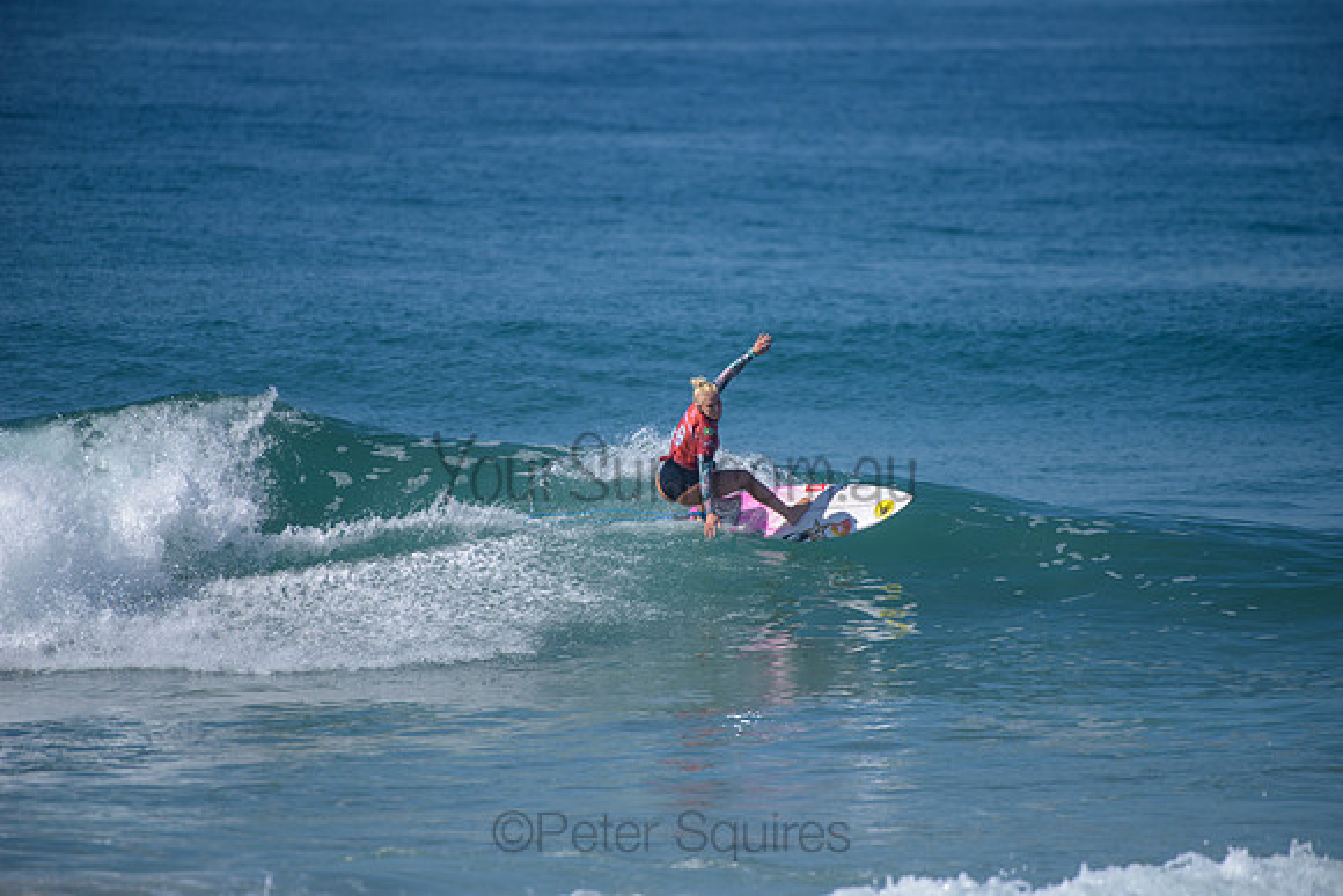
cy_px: 448
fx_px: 18656
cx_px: 672
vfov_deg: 2.8
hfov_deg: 4.1
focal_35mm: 500
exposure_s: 1/2000
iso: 125
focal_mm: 500
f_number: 5.6
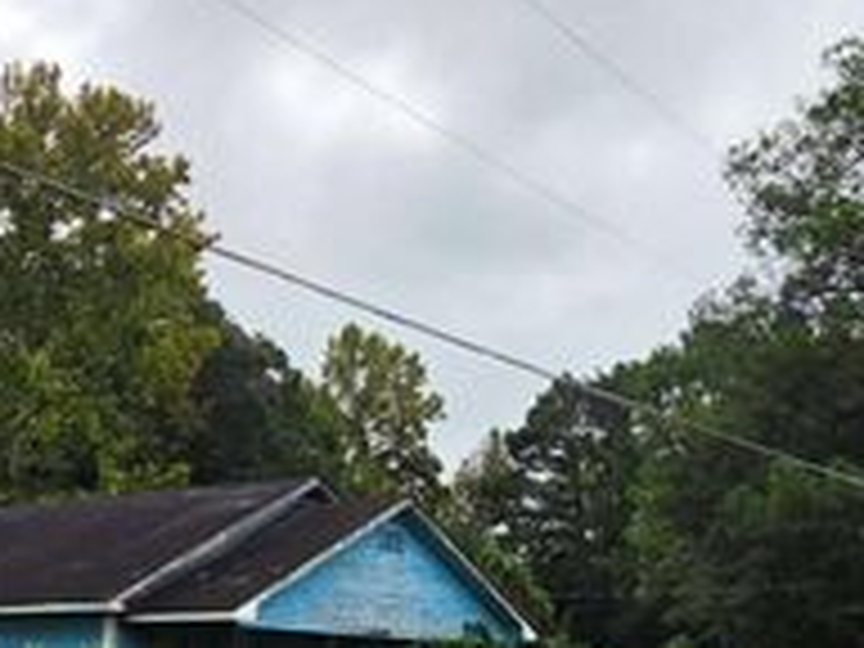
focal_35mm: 60
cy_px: 614
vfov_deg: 23.6
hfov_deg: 32.1
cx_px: 378
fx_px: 1498
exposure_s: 1/7887
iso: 64
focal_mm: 5.4
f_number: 1.8
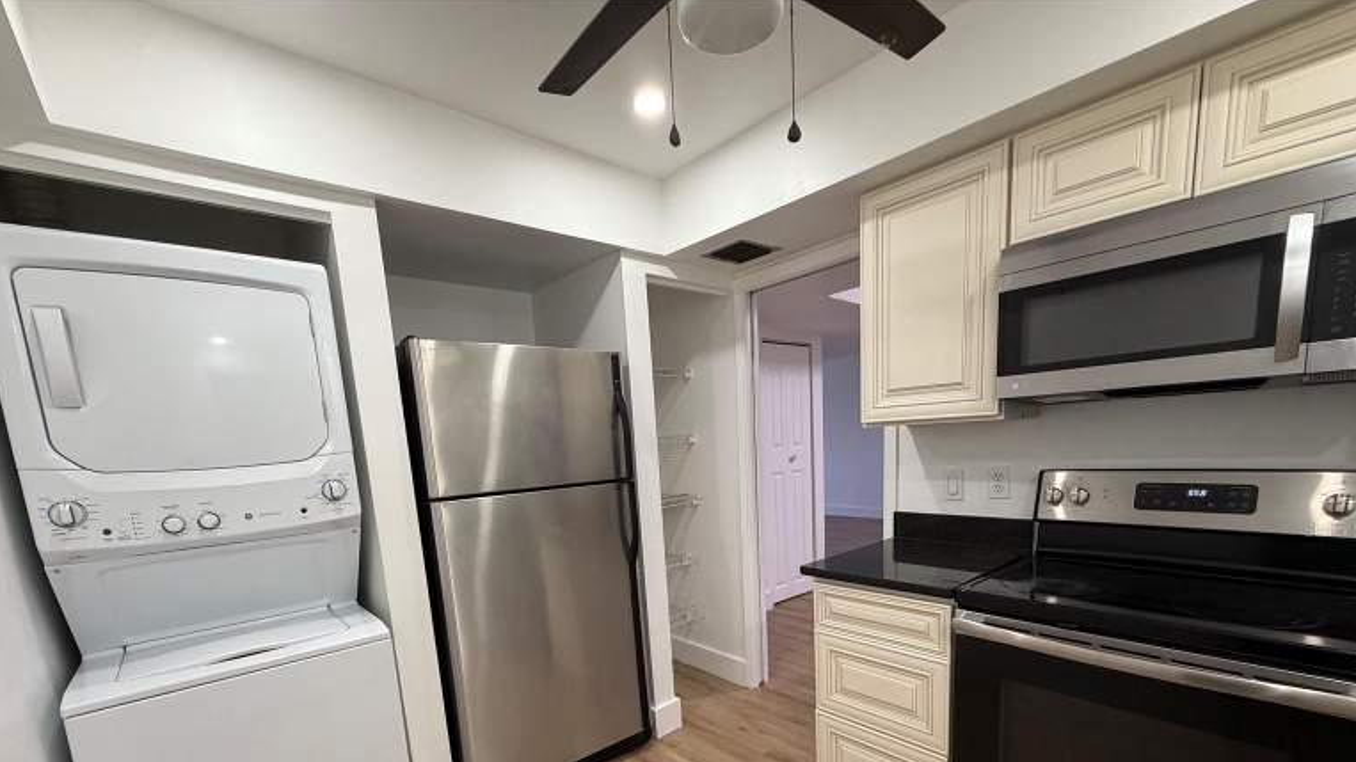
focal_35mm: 16
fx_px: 575
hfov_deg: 99.4
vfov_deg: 64.7
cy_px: 529
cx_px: 677
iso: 320
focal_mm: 2.22
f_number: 2.2
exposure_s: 1/120
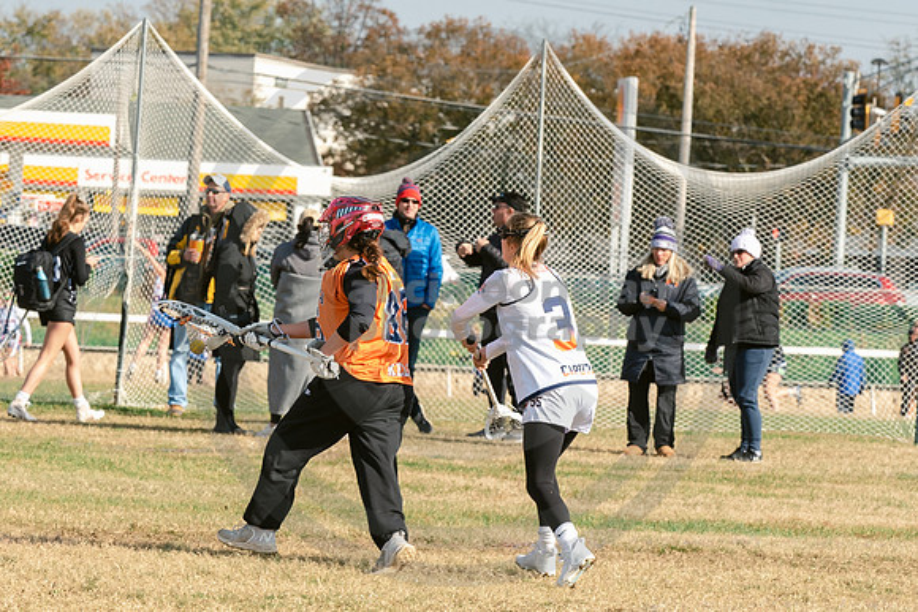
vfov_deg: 4.2
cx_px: 334
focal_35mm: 329
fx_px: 8390
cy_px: 418
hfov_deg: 6.3
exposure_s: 1/800
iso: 250
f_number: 7.1
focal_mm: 130
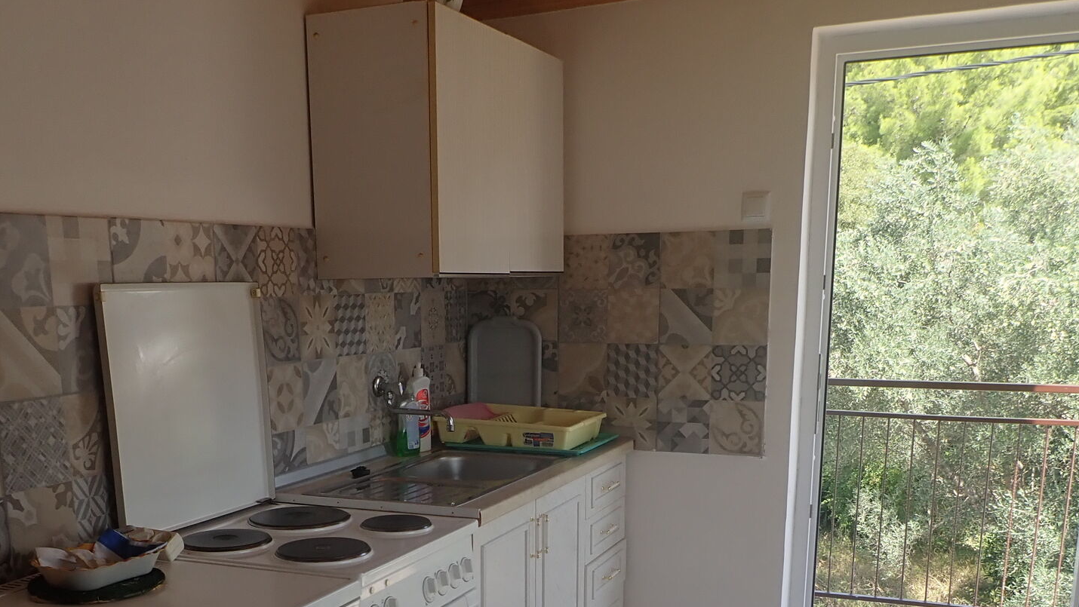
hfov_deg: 51.5
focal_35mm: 39
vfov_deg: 29.1
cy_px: 553
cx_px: 469
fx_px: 1116
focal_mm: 4.5
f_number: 2.8
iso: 100
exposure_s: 1/160
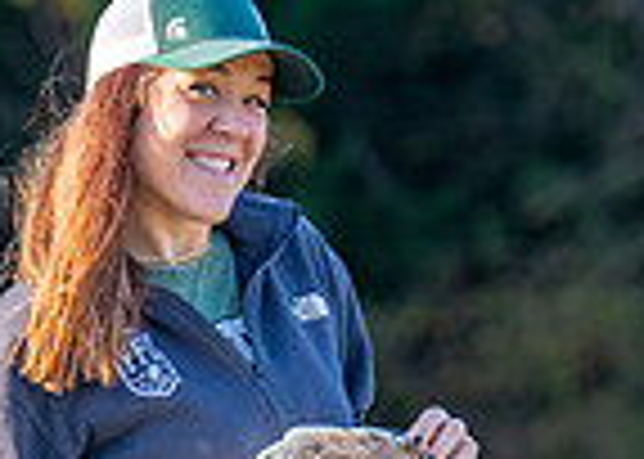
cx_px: 134
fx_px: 10695
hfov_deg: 3.4
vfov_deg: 2.5
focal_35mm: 585
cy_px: 672
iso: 200
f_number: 2.8
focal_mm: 118
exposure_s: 1/1250
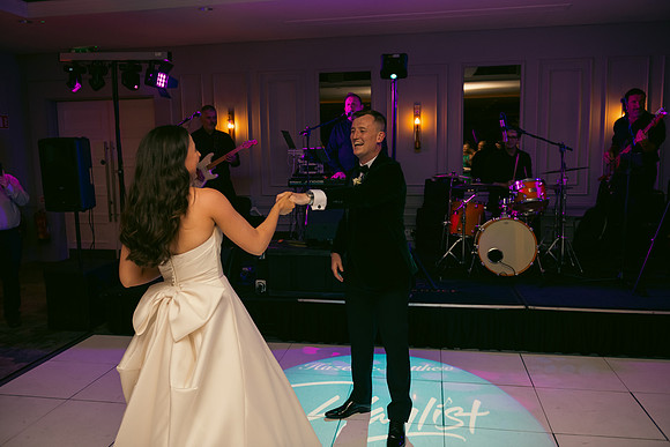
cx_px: 335
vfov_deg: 42.3
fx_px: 577
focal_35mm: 31
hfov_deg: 60.3
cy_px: 224
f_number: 3.5
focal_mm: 31
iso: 800
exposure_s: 1/160
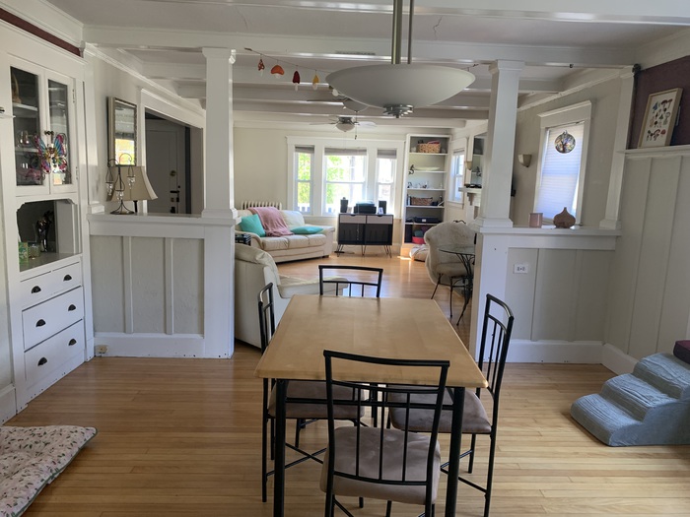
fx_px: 518
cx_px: 345
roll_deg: -2.5
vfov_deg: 53.1
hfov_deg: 67.3
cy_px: 258
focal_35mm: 26
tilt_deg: -9.2
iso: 100
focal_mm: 4.25
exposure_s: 1/60
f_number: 1.8
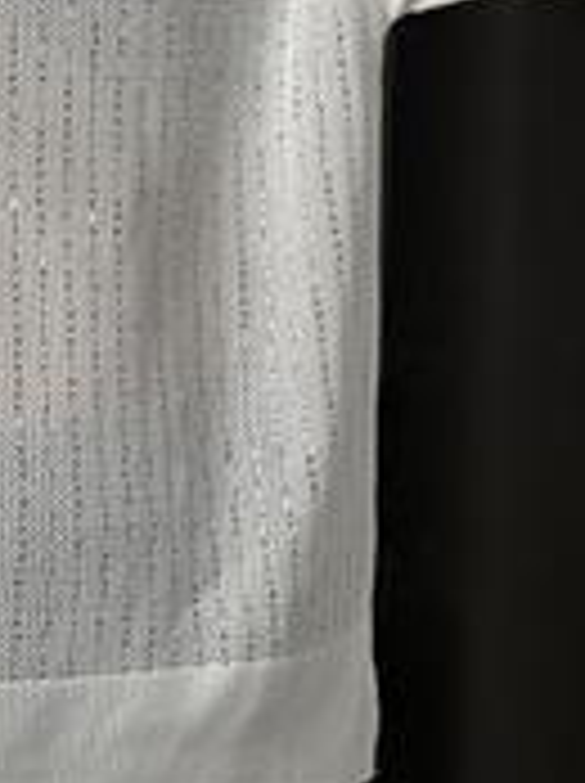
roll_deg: -0.8
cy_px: -137
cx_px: -9
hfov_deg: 8.1
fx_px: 4134
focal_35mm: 183
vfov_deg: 10.6
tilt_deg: -21.6
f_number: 2.8
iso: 125
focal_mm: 9
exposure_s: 1/100
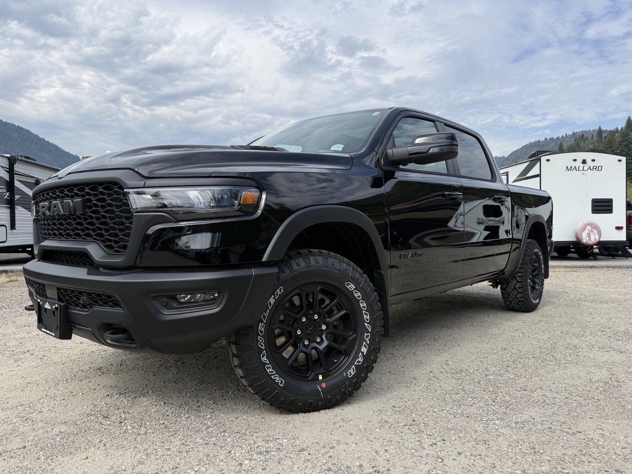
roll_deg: -1.4
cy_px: 237
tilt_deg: -2.4
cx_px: 316
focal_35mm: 24
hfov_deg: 71.6
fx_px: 438
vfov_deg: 56.8
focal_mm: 6.76
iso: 80
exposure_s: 1/3953
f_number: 1.78
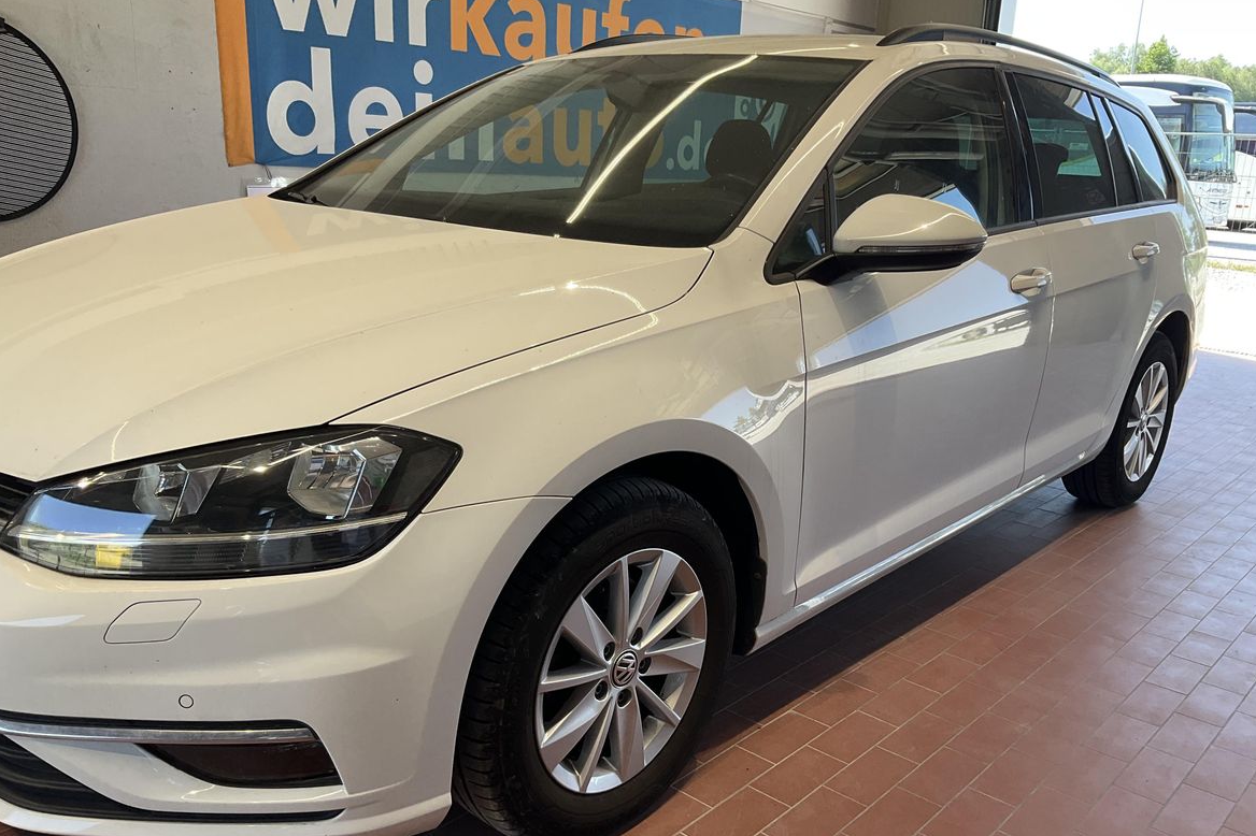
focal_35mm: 31
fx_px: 1081
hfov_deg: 60.3
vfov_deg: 42.2
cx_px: 641
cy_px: 461
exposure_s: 1/106
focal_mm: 3
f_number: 1.8
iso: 16
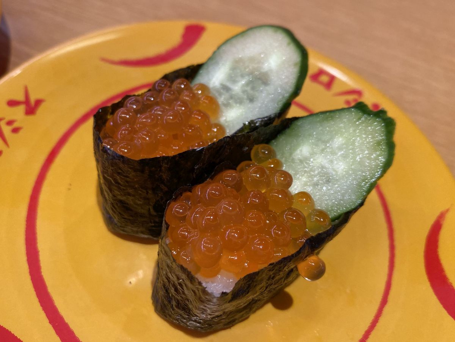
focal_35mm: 26
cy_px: 171
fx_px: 342
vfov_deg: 53.1
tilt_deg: -53.1
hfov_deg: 67.3
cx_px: 228
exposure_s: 1/121
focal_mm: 4.25
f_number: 1.8
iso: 125
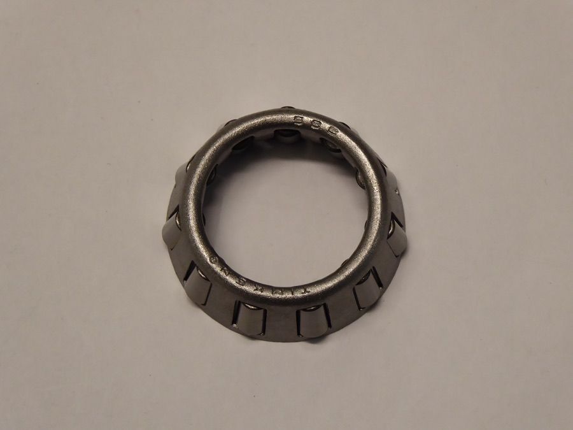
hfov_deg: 15.5
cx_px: 286
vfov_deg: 11.7
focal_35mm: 127
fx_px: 2102
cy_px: 215
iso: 400
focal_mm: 20.6
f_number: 5.1
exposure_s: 1/60
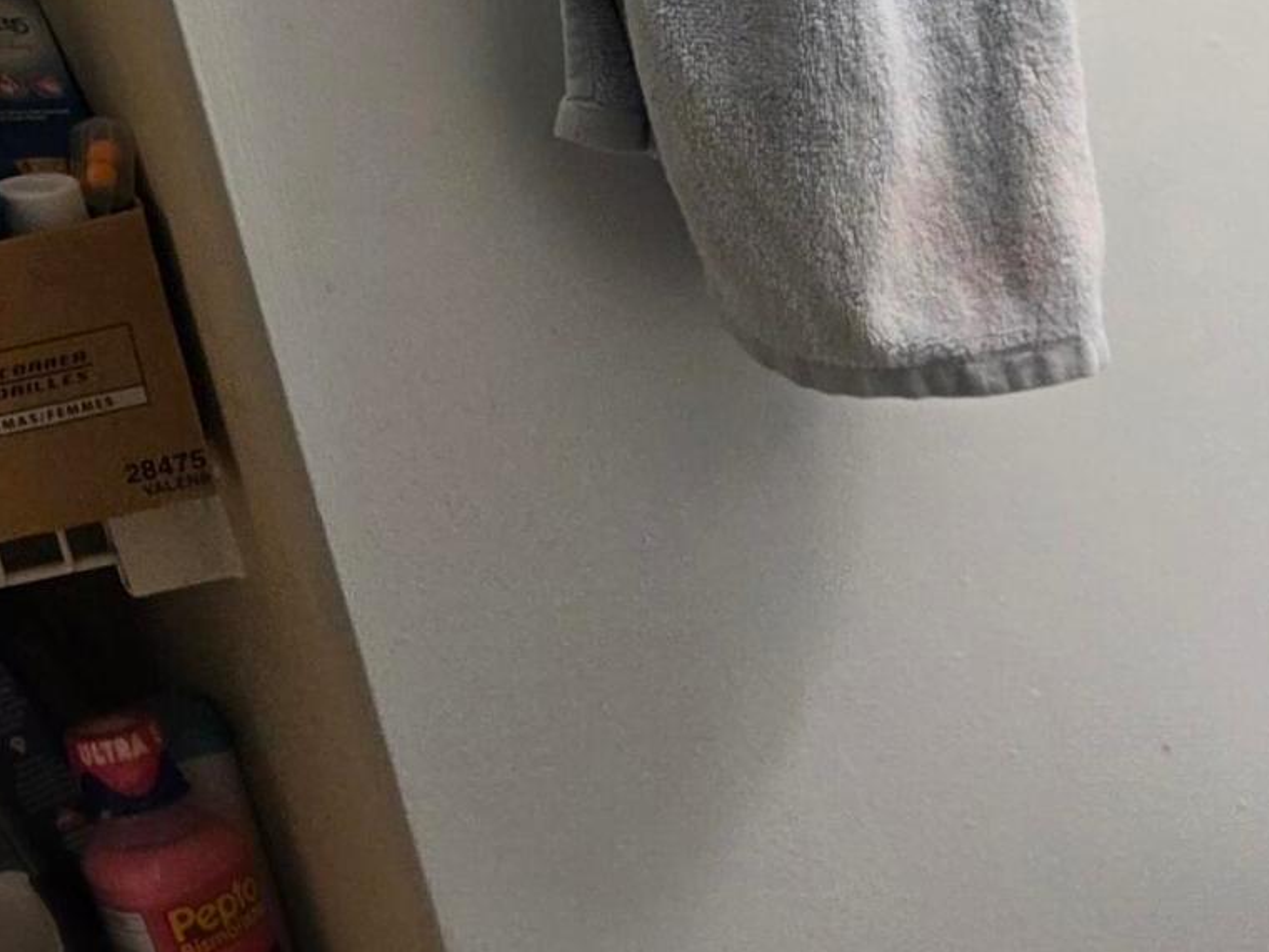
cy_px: 1099
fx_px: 3190
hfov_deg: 19.0
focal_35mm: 87
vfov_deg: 16.4
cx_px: 2041
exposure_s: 1/120
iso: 200
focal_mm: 6.3
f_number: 1.7
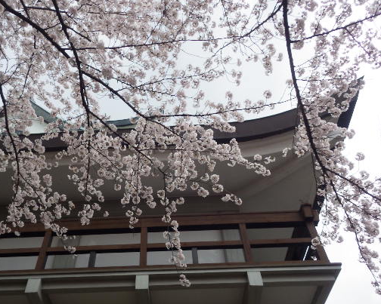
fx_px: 349
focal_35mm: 31
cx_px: 153
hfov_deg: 56.8
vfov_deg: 47.0
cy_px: 173
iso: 250
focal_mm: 4.5
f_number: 7.9
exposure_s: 1/320
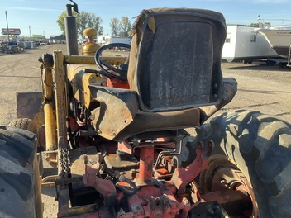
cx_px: 144
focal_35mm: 33
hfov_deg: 55.4
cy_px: 123
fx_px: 277
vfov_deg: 42.9
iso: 25
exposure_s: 1/291
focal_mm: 3
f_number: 1.8
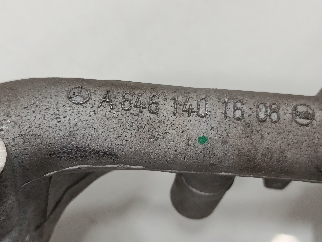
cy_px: 118
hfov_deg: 40.4
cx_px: 166
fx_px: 437
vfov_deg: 30.9
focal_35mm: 47
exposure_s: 1/100
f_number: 1.7
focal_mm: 5.24
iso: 1065
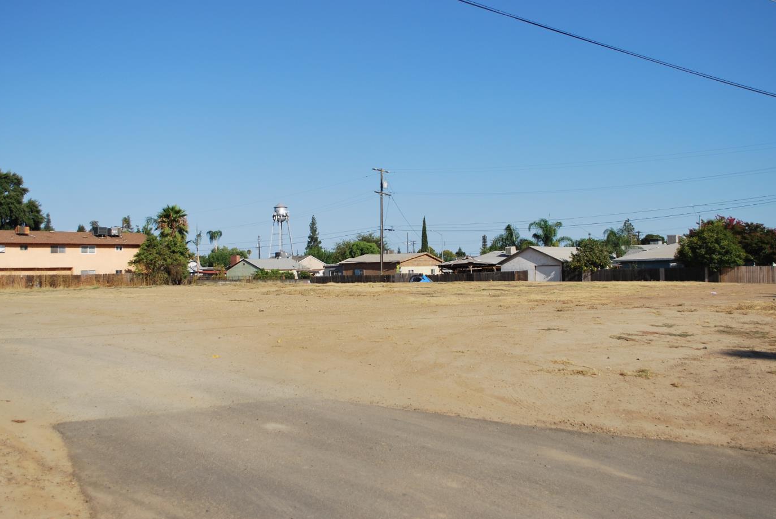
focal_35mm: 36
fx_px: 777
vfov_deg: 37.0
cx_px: 374
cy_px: 247
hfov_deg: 53.1
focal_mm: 22
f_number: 4
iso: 100
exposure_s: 1/1000
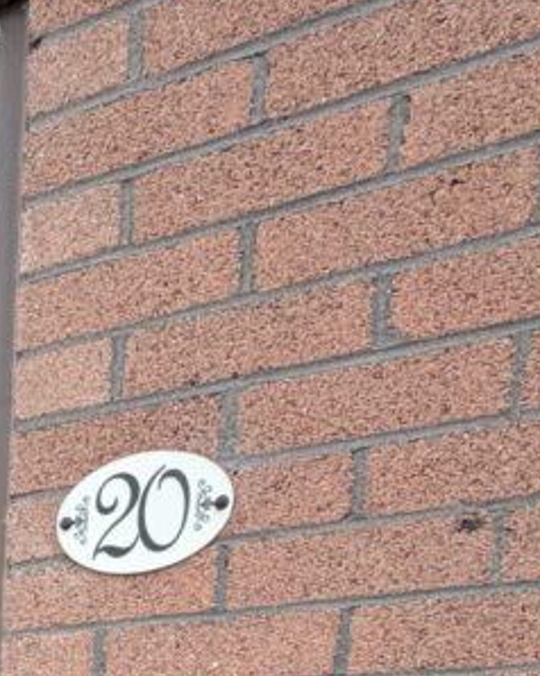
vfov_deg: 28.9
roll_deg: -0.6
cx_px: -302
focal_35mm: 47
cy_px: 955
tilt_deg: -7.6
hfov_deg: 24.0
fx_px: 940
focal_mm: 2.22
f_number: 2.2
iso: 50
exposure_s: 1/276
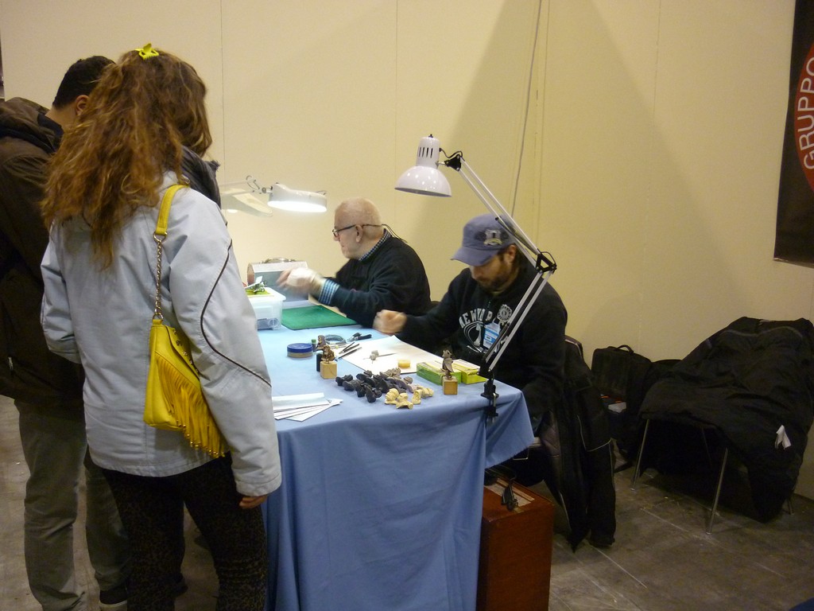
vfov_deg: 42.9
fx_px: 776
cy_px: 306
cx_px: 407
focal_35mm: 33
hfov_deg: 55.4
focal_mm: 5.5
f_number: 2.8
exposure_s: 1/30
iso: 400
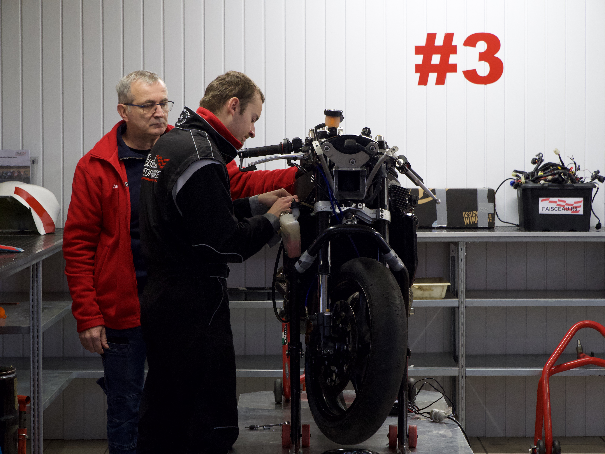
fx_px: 2097
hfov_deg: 16.4
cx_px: 302
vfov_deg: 12.3
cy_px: 227
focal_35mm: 120
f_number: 6.3
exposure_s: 1/60
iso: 2500
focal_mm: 60
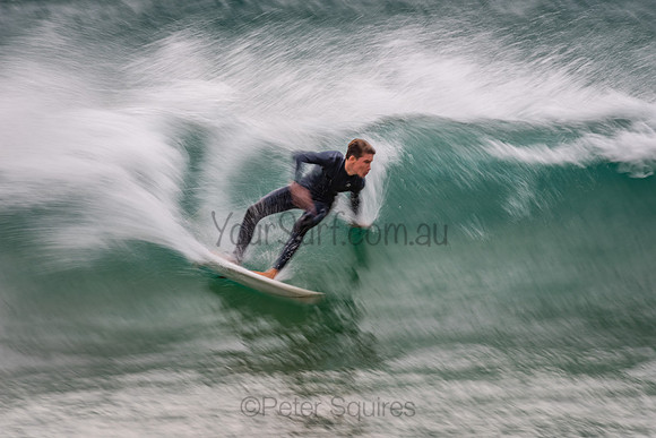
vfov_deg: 2.8
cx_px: 328
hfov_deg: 4.1
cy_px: 219
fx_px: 9113
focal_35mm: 500
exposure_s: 1/20
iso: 64
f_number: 14
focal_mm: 500
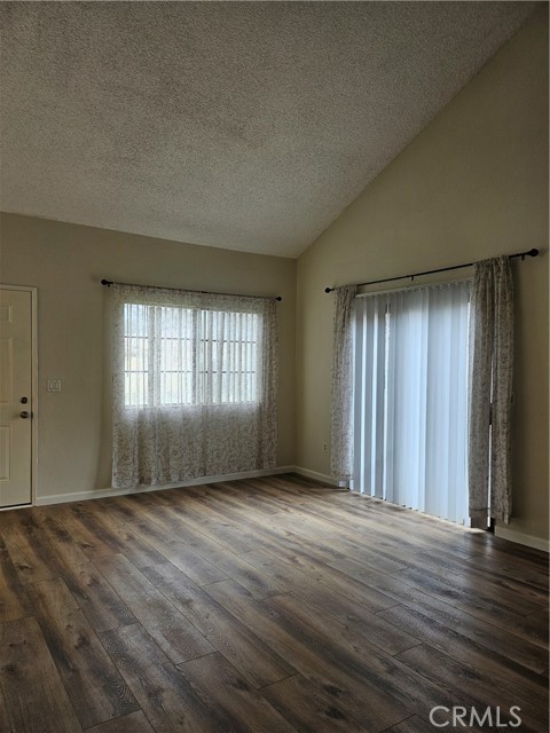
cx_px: 275
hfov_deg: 56.8
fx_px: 508
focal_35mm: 24
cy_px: 366
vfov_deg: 71.6
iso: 50
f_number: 1.8
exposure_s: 1/120
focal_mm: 5
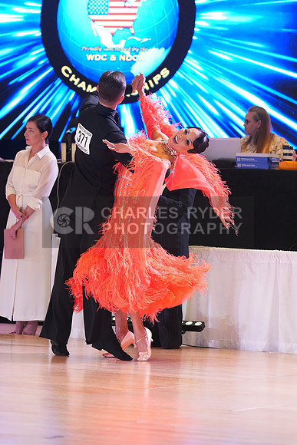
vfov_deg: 10.3
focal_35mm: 200
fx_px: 2473
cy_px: 222
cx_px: 148
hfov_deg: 6.9
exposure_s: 1/250
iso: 3200
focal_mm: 200
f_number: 4
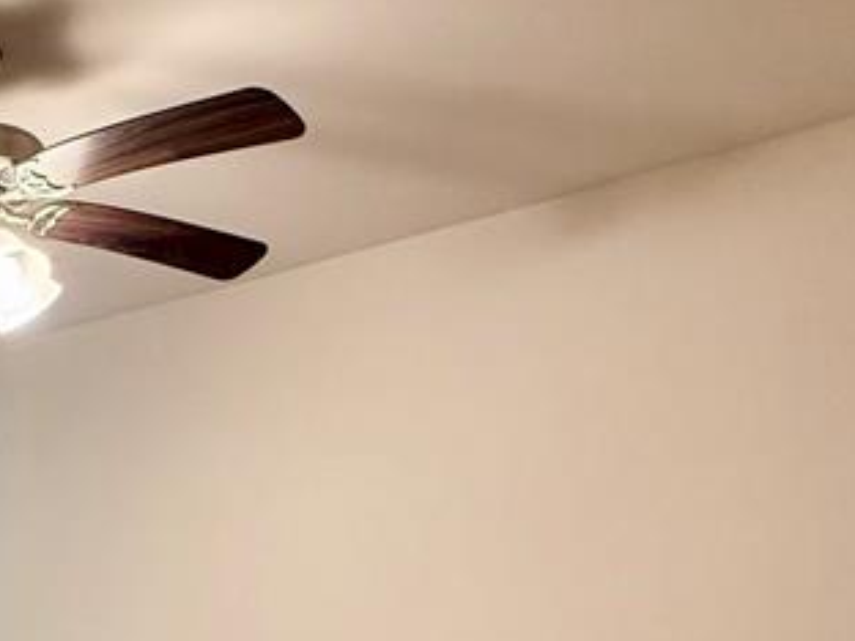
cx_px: -52
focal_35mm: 46
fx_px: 1136
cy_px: 783
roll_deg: +2.9
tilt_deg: -7.4
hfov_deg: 36.0
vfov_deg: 27.4
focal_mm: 2.22
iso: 250
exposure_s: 1/120
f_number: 2.2
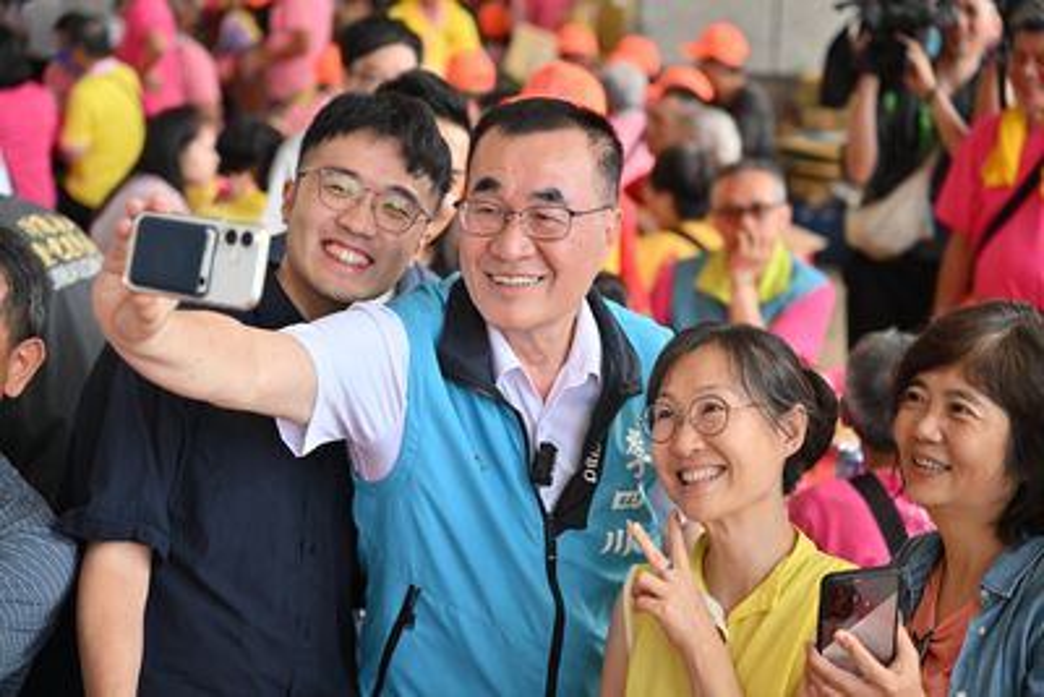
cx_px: 522
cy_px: 348
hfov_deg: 28.8
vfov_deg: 19.5
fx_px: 2031
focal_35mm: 70
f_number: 3.2
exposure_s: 1/1250
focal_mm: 70
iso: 800
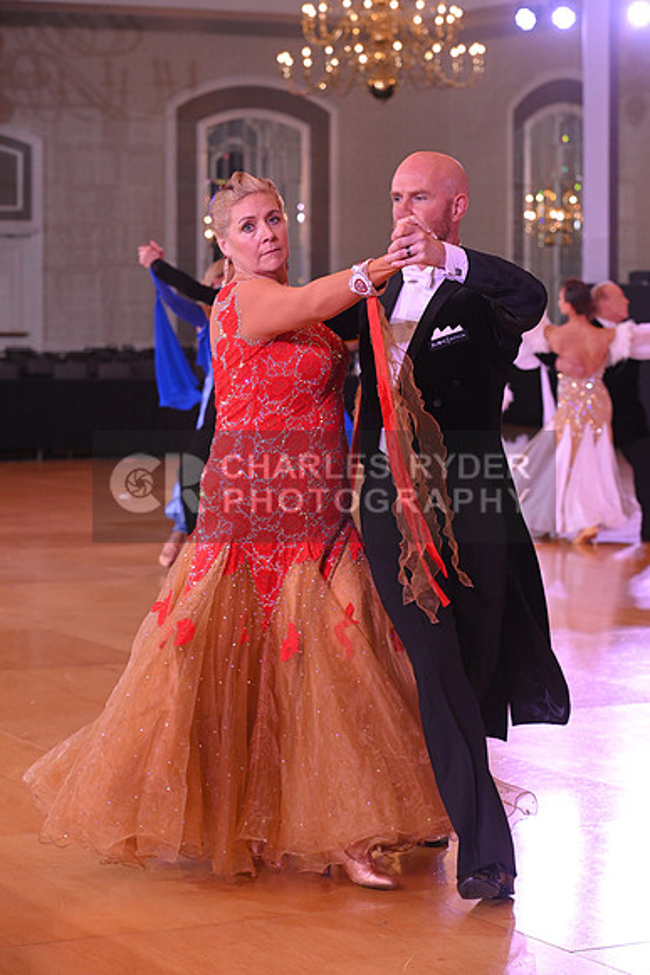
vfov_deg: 20.8
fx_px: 2652
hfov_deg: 14.0
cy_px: 488
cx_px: 325
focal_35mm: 98
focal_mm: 98
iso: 2500
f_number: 6.3
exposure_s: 1/200
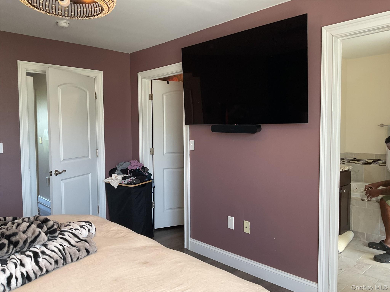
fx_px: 327
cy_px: 146
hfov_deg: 61.7
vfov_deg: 48.2
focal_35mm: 29
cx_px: 195
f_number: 1.8
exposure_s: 1/60
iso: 64
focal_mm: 3
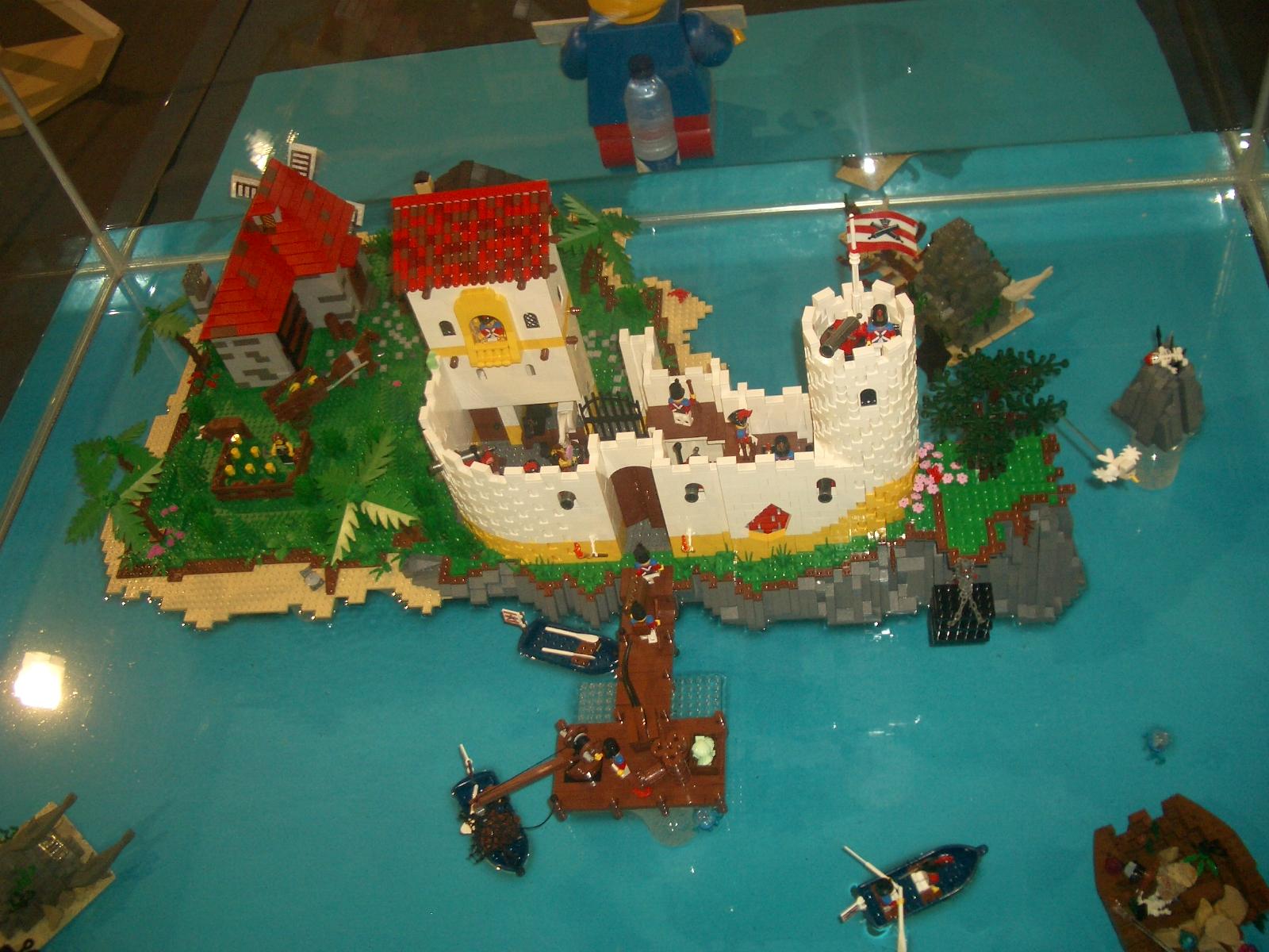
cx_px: 634
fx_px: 1283
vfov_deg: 40.7
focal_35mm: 35
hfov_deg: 52.6
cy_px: 476
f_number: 2.6
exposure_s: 1/60
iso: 100
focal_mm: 5.8
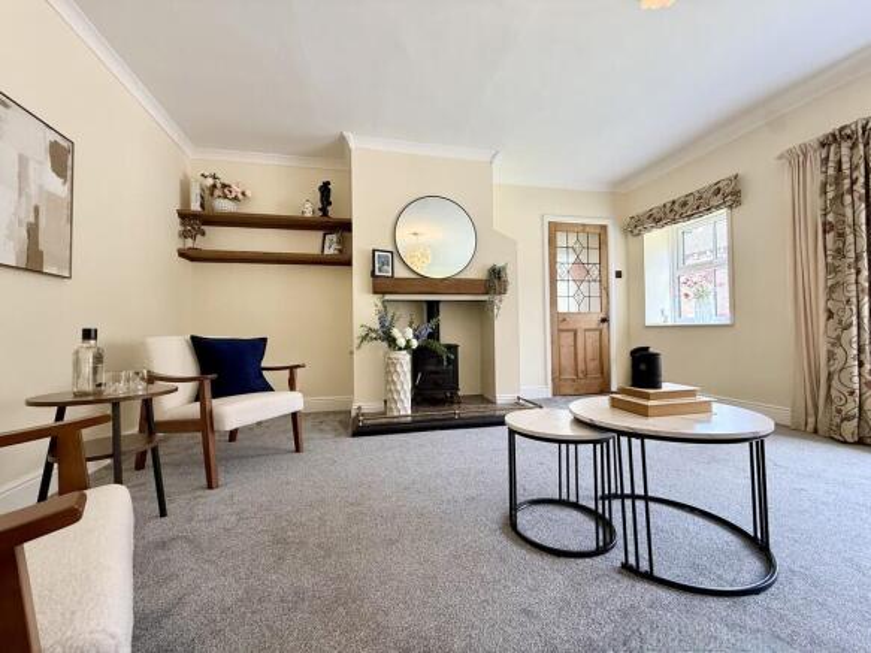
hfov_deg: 102.1
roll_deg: +0.9
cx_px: 436
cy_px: 326
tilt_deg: +1.3
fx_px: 352
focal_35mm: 14
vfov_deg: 85.7
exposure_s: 1/100
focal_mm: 2.22
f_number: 2.2
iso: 160
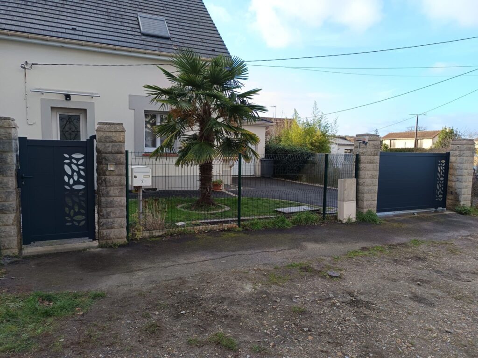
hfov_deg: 71.6
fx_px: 331
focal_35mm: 24
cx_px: 239
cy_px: 179
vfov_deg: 56.8
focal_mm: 5.31
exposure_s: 1/100
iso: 58
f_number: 1.7
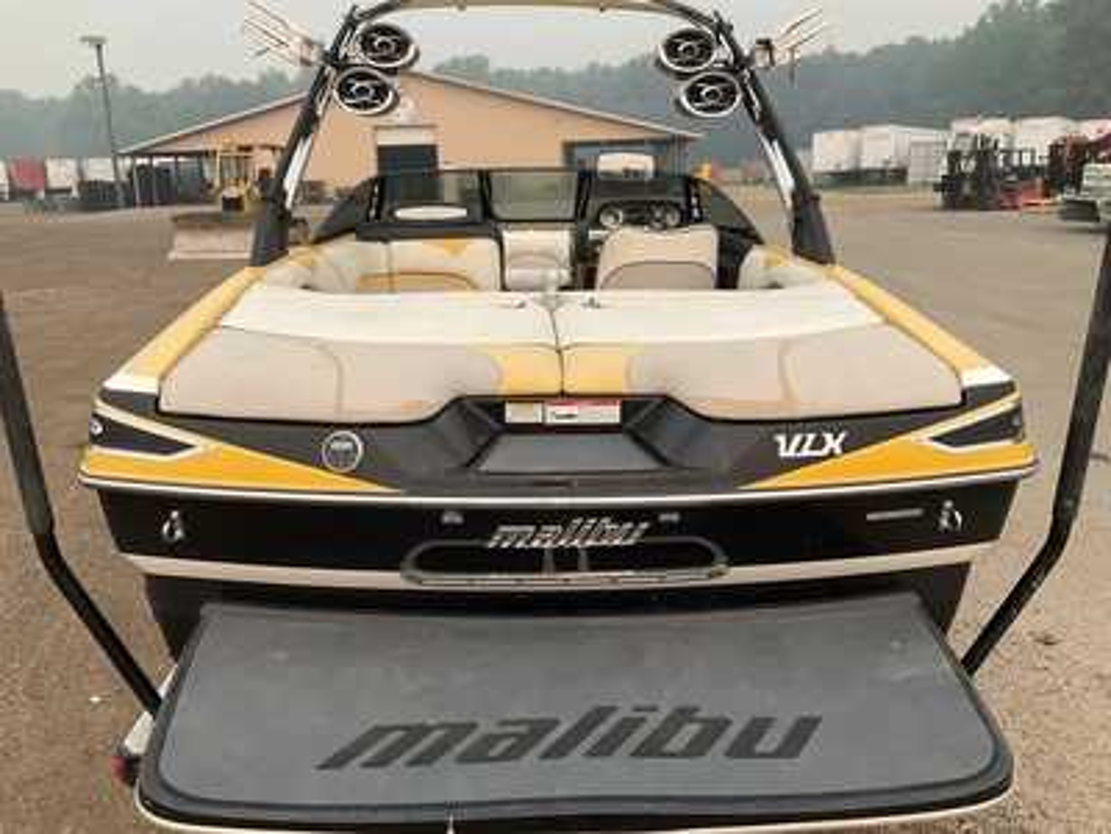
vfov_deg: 48.2
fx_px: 931
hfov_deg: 61.7
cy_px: 417
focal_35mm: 29
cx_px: 556
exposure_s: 1/792
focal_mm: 3
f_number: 1.8
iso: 25
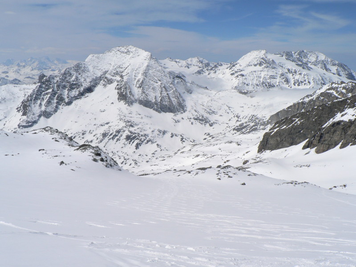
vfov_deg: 39.7
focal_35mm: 36
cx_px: 178
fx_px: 370
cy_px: 134
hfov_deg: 51.4
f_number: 7.1
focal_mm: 6
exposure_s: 1/640
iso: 80
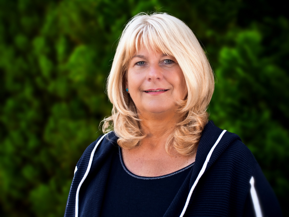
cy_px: 108
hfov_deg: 42.9
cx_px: 144
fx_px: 367
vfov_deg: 32.9
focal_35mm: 44
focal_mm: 22
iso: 200
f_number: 2.5
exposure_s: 1/160
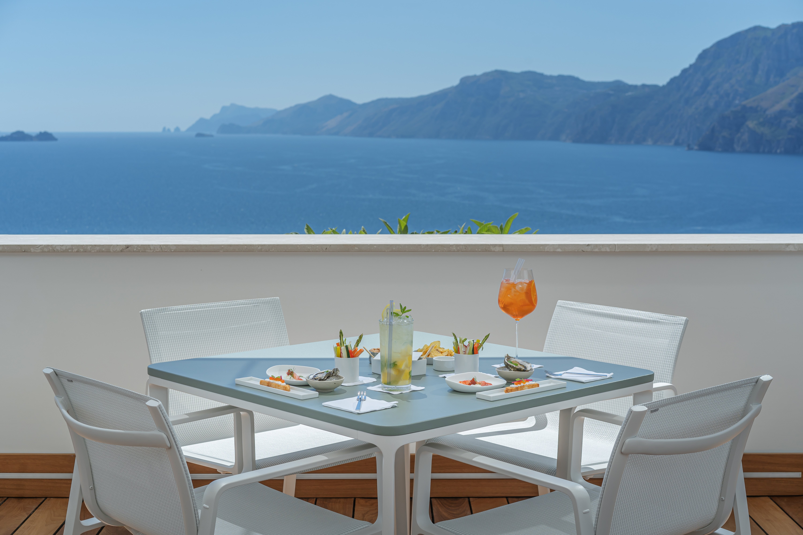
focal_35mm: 55
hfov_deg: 36.2
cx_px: 402
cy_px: 268
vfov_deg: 24.6
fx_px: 1227
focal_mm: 55
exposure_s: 1/640
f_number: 8
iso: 100
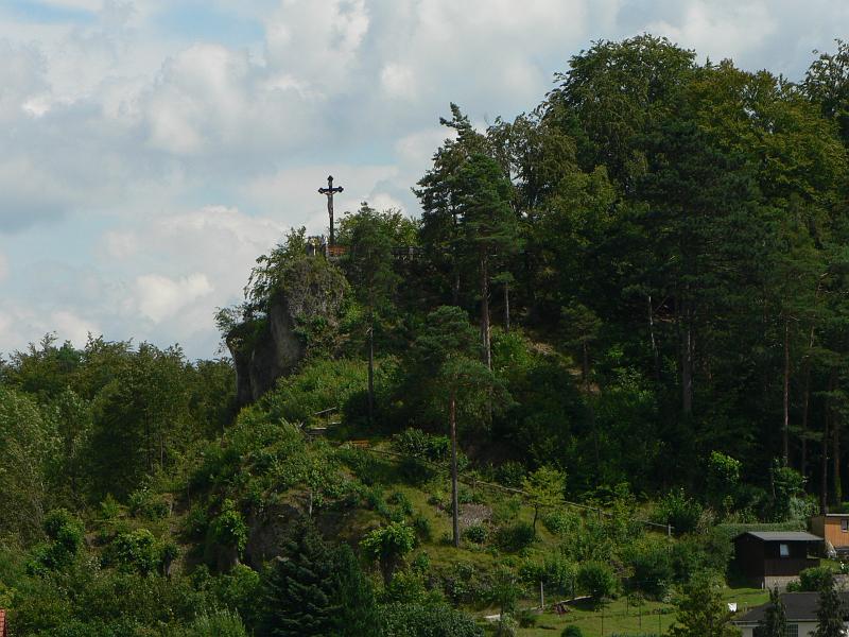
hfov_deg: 10.0
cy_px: 318
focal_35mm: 198
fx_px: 4856
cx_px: 424
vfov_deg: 7.5
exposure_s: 1/800
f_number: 5
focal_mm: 32.9
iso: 80
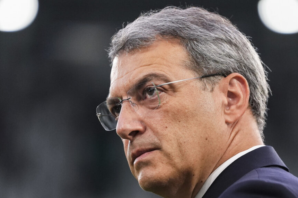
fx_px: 2309
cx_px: 155
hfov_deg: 7.4
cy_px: 111
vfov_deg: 4.9
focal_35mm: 279
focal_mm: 200
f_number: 2.8
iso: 2000
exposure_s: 1/2500
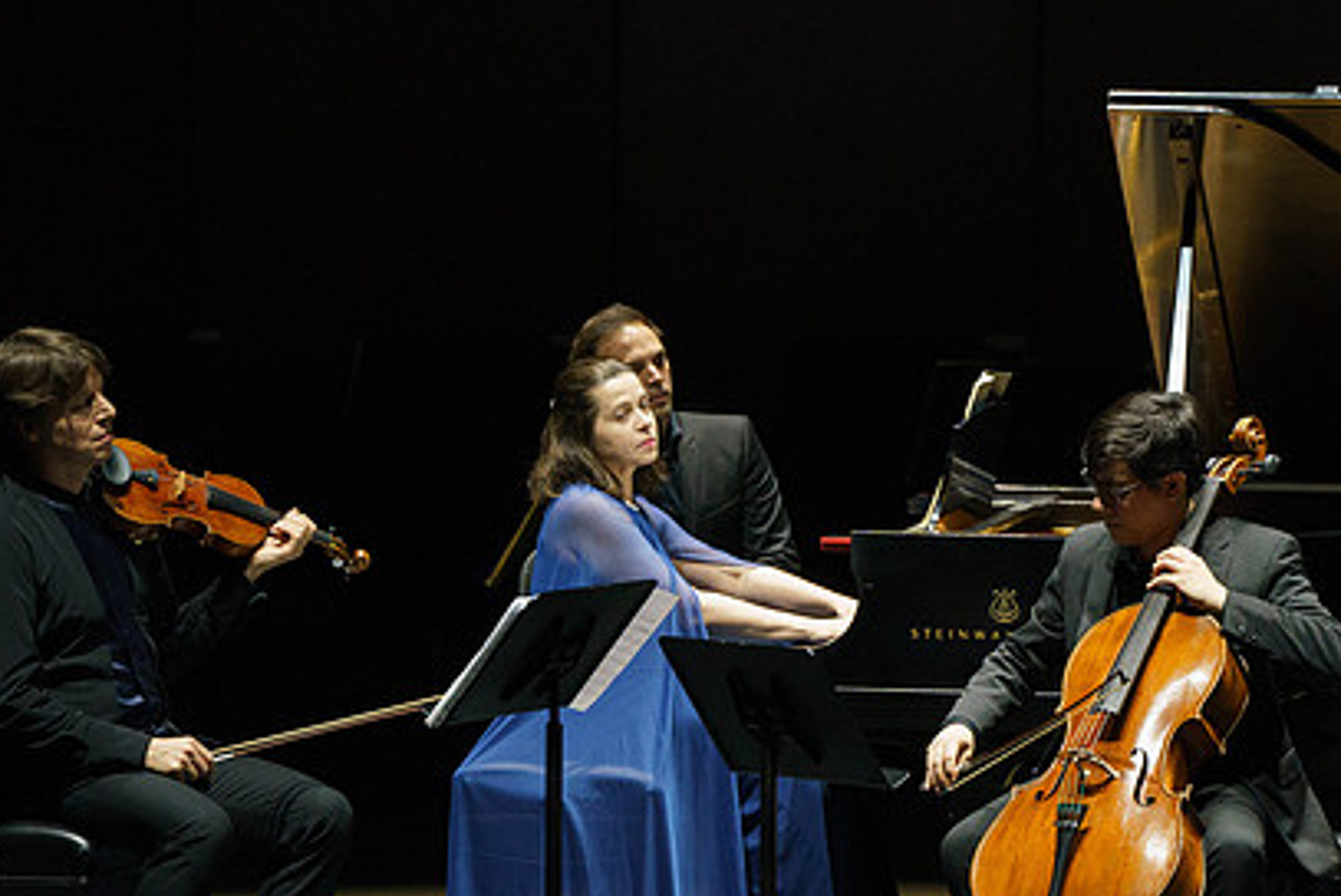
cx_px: 755
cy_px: 581
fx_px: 15618
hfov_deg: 4.9
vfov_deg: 3.3
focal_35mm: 419
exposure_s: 1/250
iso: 4000
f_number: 6.3
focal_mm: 294
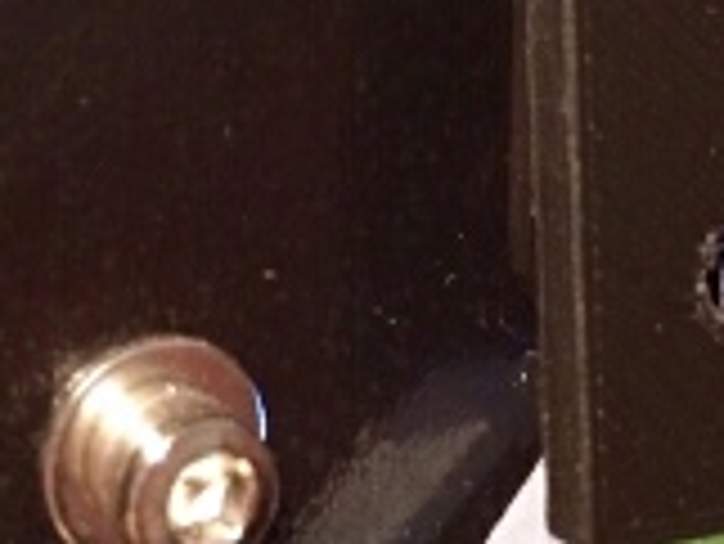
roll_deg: -0.3
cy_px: -139
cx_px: 420
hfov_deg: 20.4
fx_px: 2009
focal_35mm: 96
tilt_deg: -8.4
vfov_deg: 14.8
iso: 320
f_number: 2.2
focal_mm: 4.15
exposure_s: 1/17
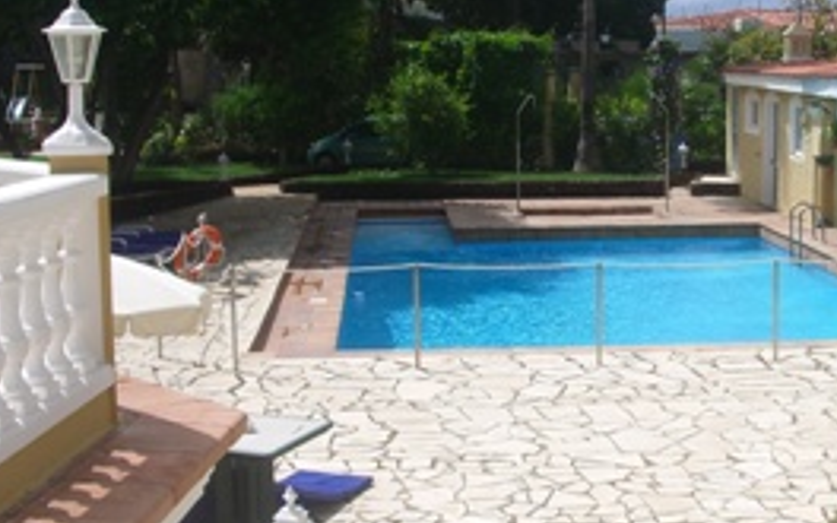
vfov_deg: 20.6
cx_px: 561
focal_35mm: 63
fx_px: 1437
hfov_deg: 32.2
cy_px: 200
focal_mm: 5.8
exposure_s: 1/1250
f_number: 4.3
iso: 80
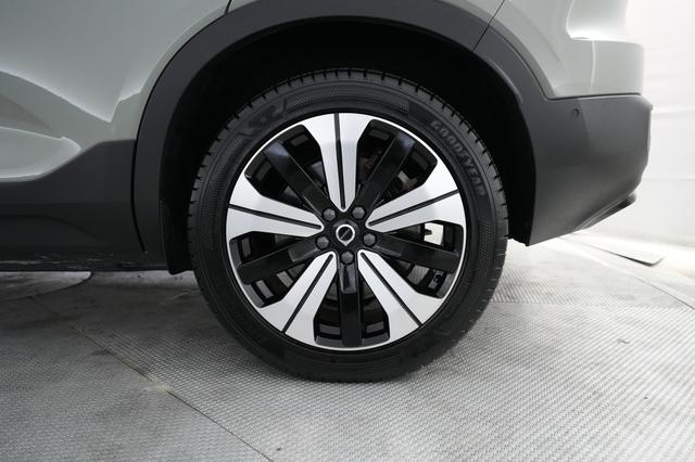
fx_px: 540
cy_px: 231
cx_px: 348
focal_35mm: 28
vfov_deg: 46.4
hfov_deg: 65.5
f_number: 2.8
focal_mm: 28
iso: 4000
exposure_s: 1/160
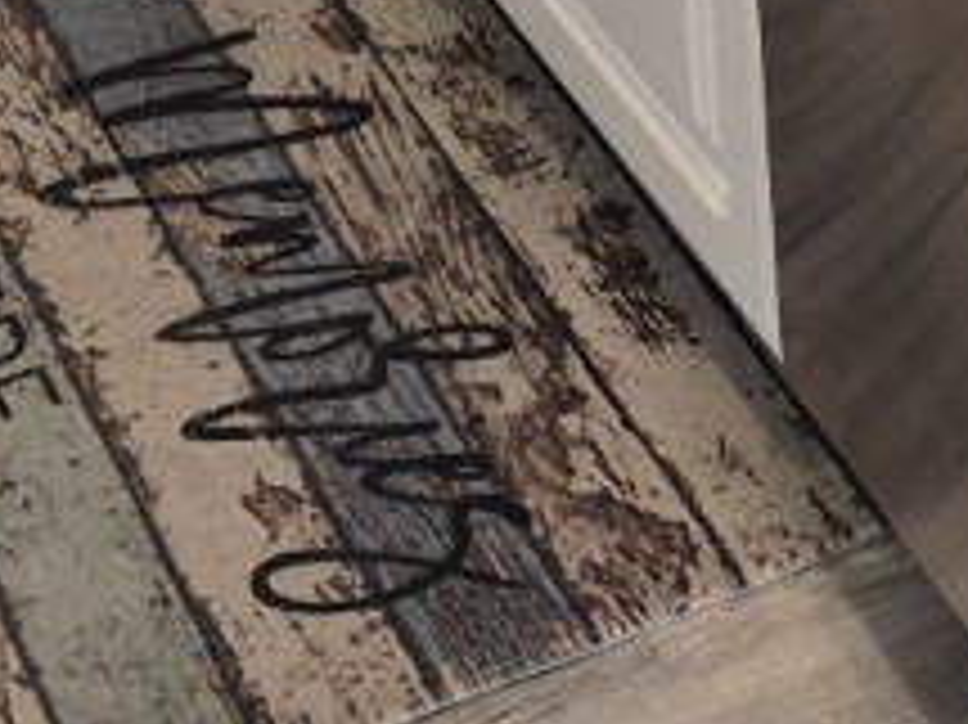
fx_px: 4304
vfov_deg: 8.8
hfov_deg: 12.6
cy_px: -944
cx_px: 1108
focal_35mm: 154
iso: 40
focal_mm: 5.4
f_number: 1.8
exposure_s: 1/120
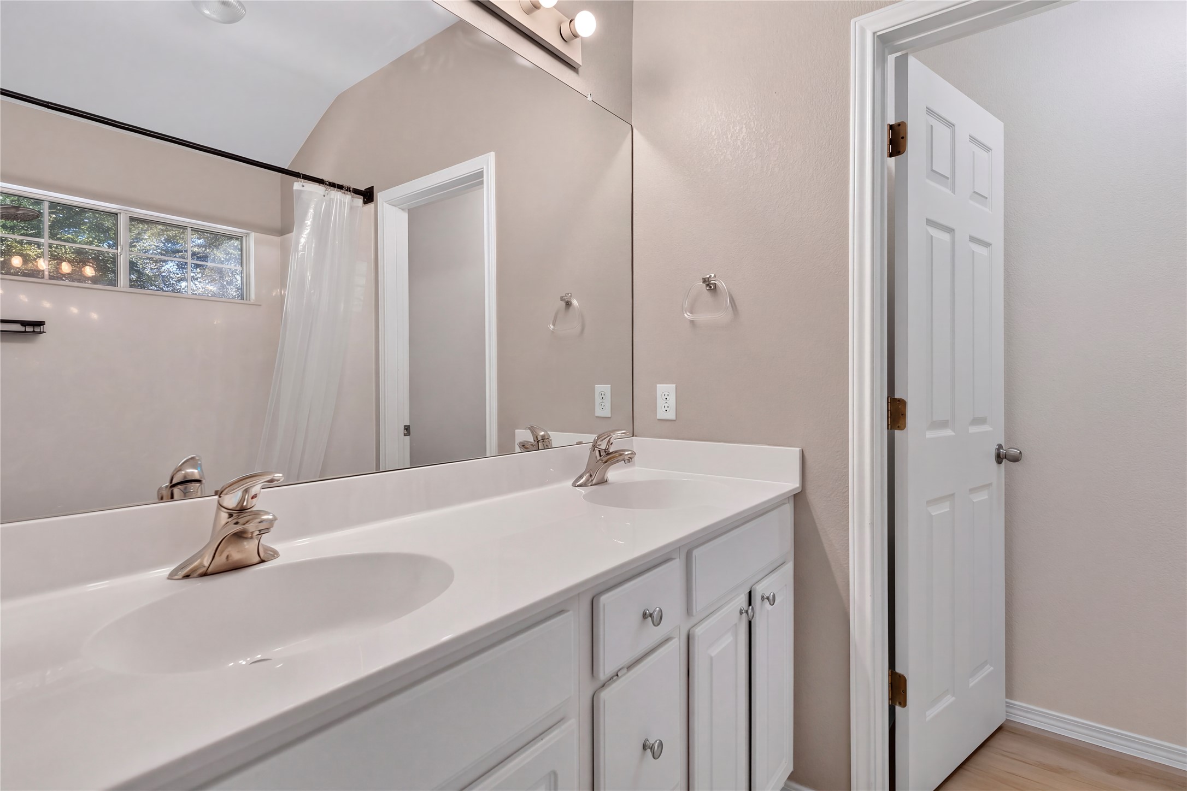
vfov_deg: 70.4
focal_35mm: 17
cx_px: 594
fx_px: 560
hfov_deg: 93.3
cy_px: 396
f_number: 4
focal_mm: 17
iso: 100
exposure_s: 1/2
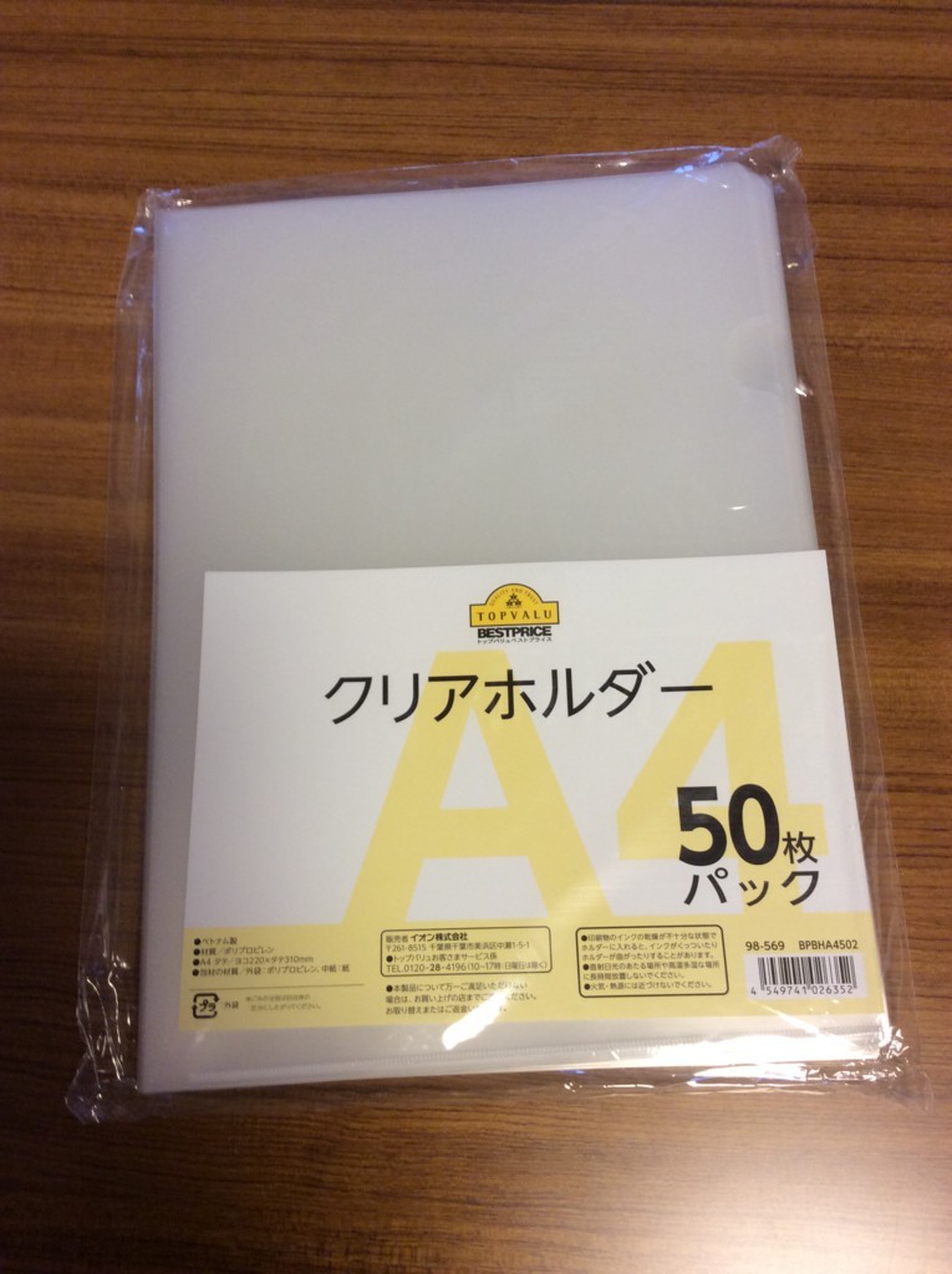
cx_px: 476
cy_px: 637
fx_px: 1176
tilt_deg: -71.6
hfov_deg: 44.1
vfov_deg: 56.9
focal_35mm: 32
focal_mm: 3.3
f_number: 2.4
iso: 64
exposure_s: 1/24
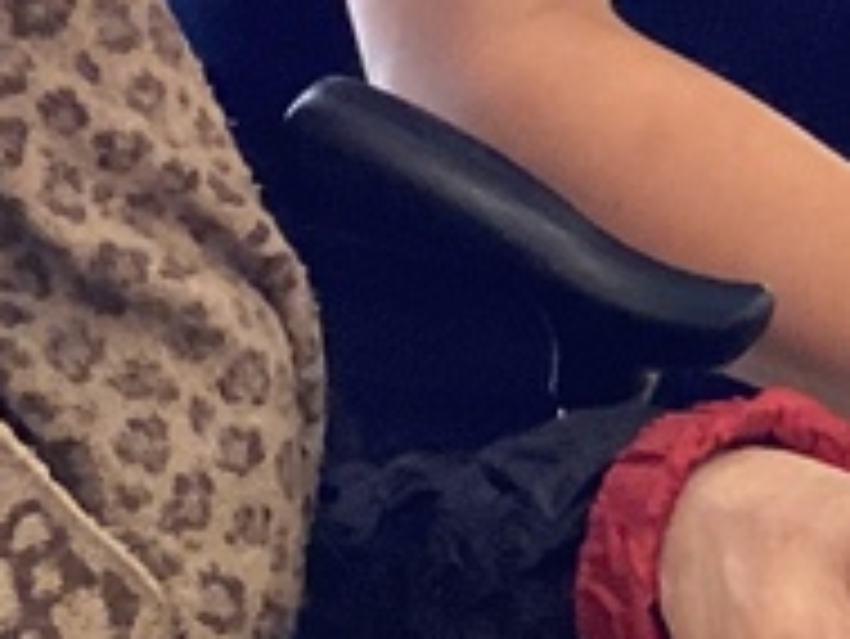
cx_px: 944
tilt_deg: -13.1
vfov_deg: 8.9
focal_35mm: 164
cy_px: -297
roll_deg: +2.5
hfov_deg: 11.8
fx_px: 4030
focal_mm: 3.3
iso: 250
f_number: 2.4
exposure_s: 1/60
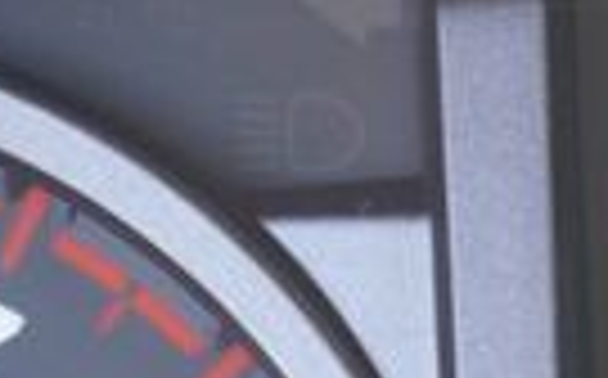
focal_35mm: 225
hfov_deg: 9.1
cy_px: 846
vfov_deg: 5.6
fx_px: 3731
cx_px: 869
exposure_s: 1/60
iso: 640
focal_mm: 31
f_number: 5
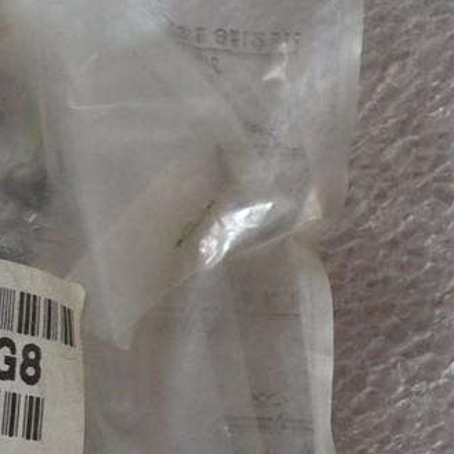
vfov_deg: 12.7
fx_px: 2018
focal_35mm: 136
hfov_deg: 12.4
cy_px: 413
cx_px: -137
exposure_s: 1/60
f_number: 4.2
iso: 1000
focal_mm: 26
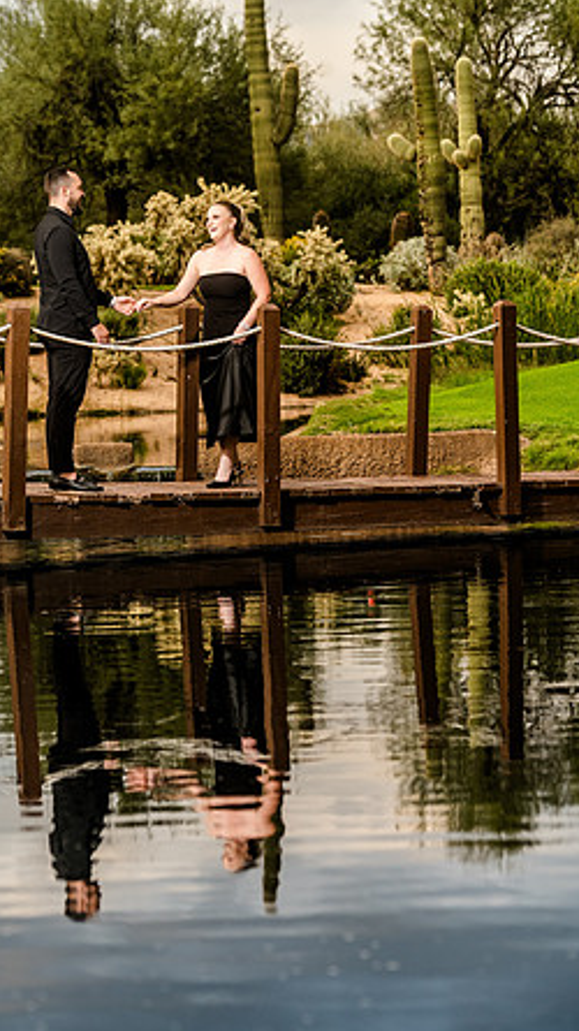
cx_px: 248
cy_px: 519
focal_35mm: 123
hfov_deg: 9.8
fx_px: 3360
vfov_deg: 17.4
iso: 400
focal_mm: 116
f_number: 5.6
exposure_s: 1/200
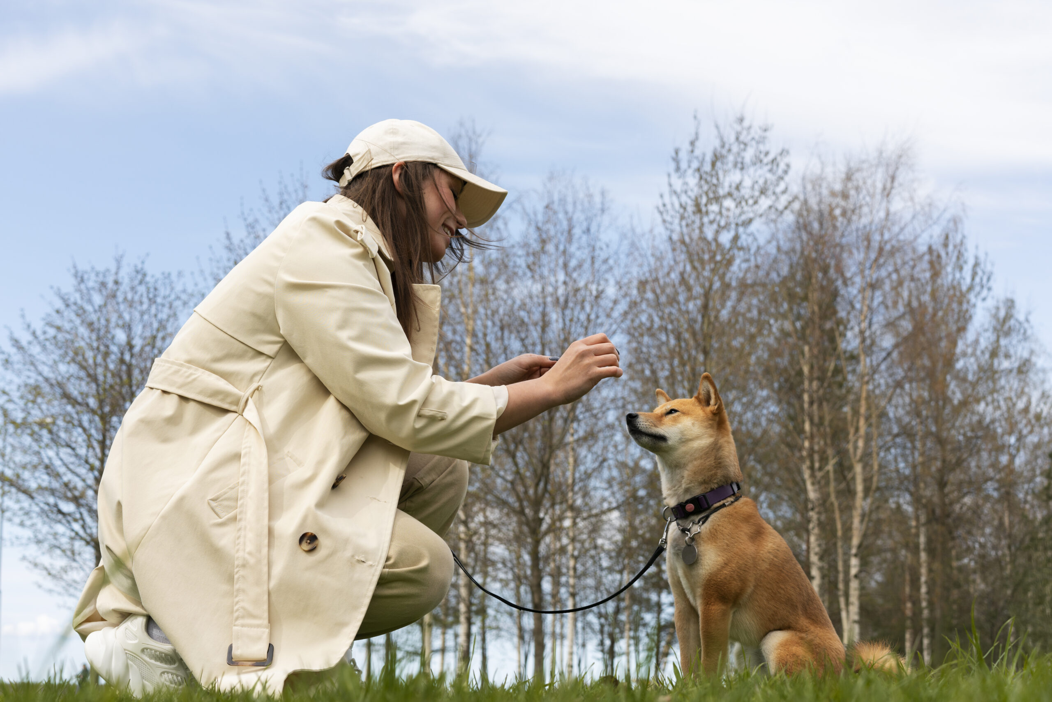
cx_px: 526
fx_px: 1607
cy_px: 351
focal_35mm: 55
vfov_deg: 24.6
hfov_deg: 36.2
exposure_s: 1/400
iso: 160
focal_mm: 55
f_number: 7.1
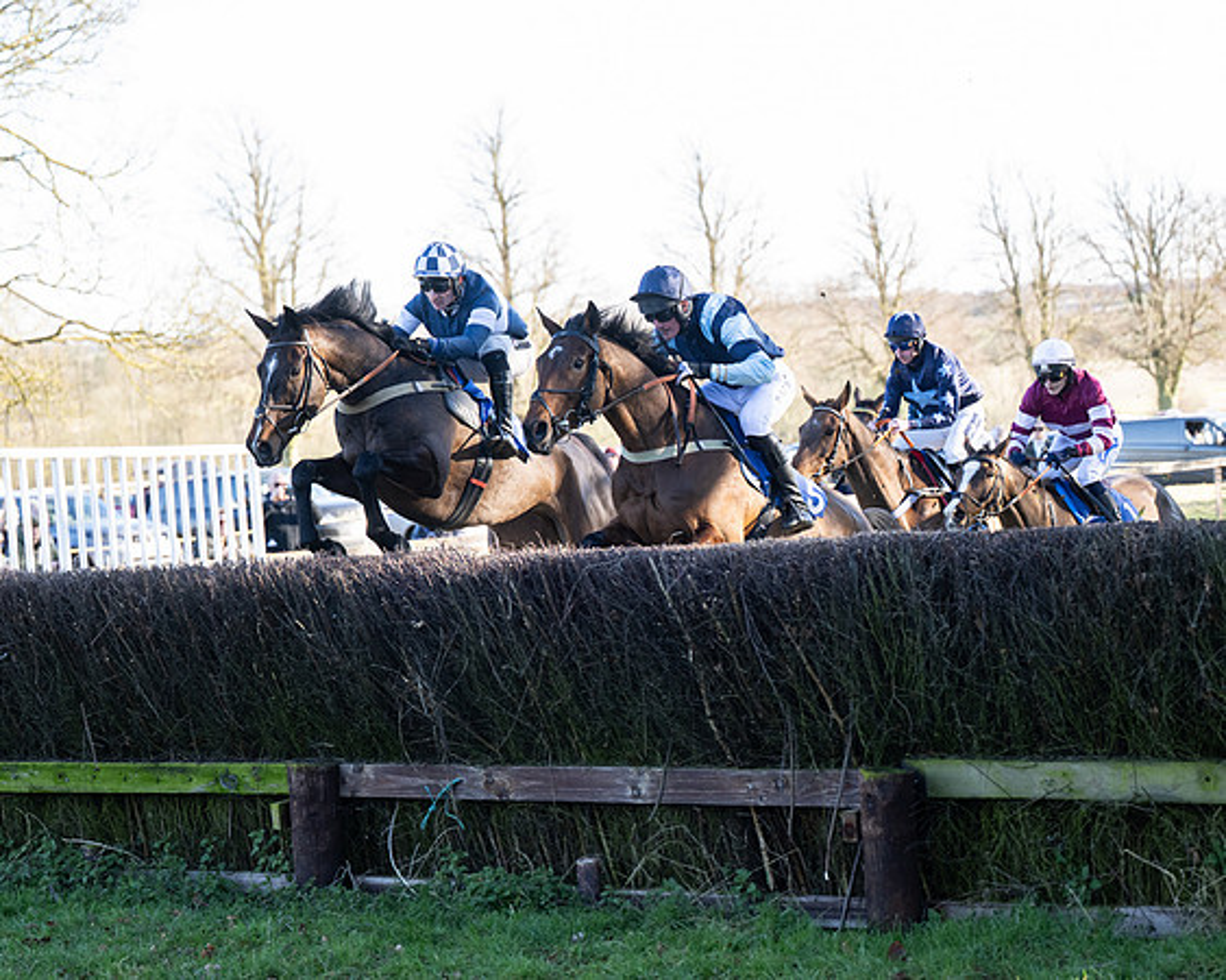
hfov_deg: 21.7
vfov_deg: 17.4
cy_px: 478
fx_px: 3197
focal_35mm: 88
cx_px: 643
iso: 800
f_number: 2.8
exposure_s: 1/1250
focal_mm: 70
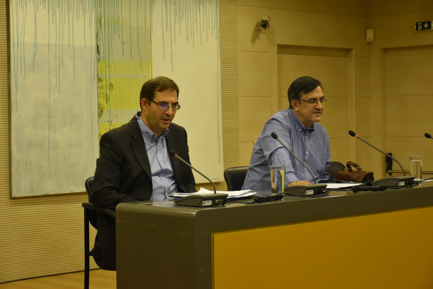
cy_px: 144
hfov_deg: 26.0
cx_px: 216
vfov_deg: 17.5
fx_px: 939
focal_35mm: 78
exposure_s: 1/100
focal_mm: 52
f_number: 5
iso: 1600
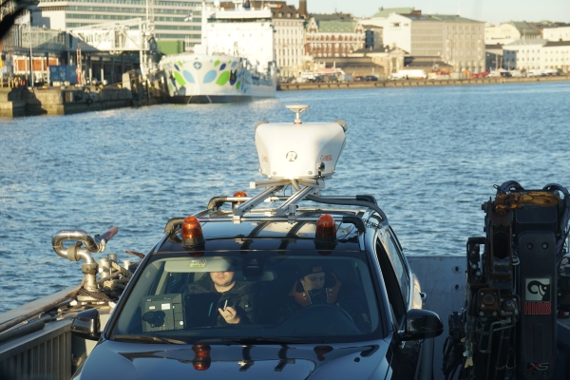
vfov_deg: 13.0
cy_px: 190
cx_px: 285
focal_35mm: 105
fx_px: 1662
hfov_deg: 19.5
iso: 100
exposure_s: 1/200
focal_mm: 70
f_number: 5.6
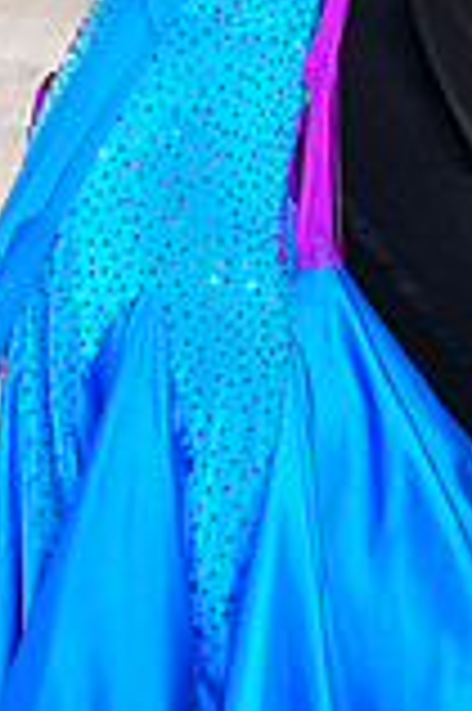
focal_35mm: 169
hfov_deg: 8.1
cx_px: 267
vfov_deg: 11.9
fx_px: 3331
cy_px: -189
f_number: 6.3
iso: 5000
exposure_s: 1/200
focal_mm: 46
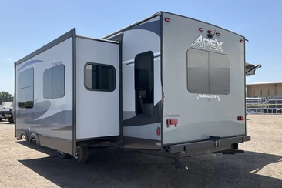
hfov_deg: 57.2
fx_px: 258
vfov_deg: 39.9
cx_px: 134
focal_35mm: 33
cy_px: 107
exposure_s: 1/1098
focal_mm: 3
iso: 25
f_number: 1.8
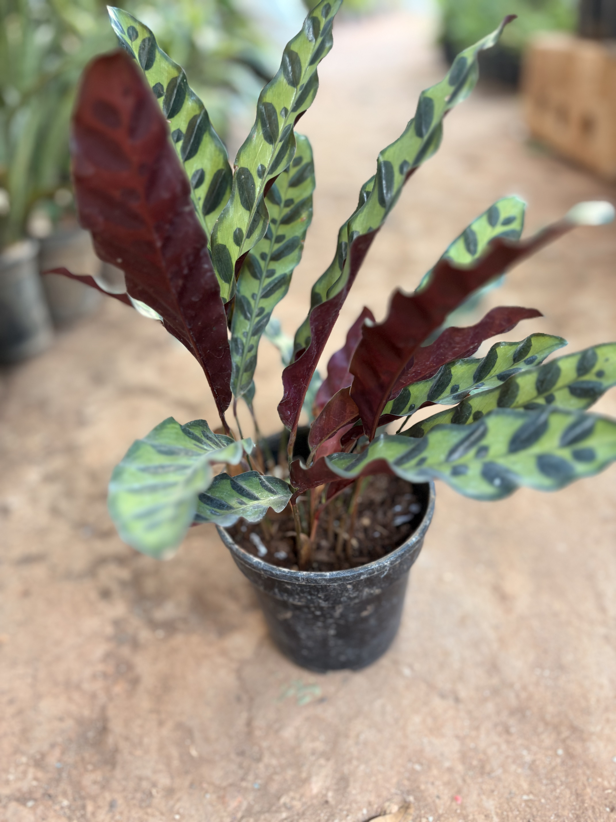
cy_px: 411
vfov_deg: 67.3
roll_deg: +4.3
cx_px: 308
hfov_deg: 53.1
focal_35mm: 26
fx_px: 617
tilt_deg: -32.7
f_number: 1.6
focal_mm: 5.96
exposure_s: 1/60
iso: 125
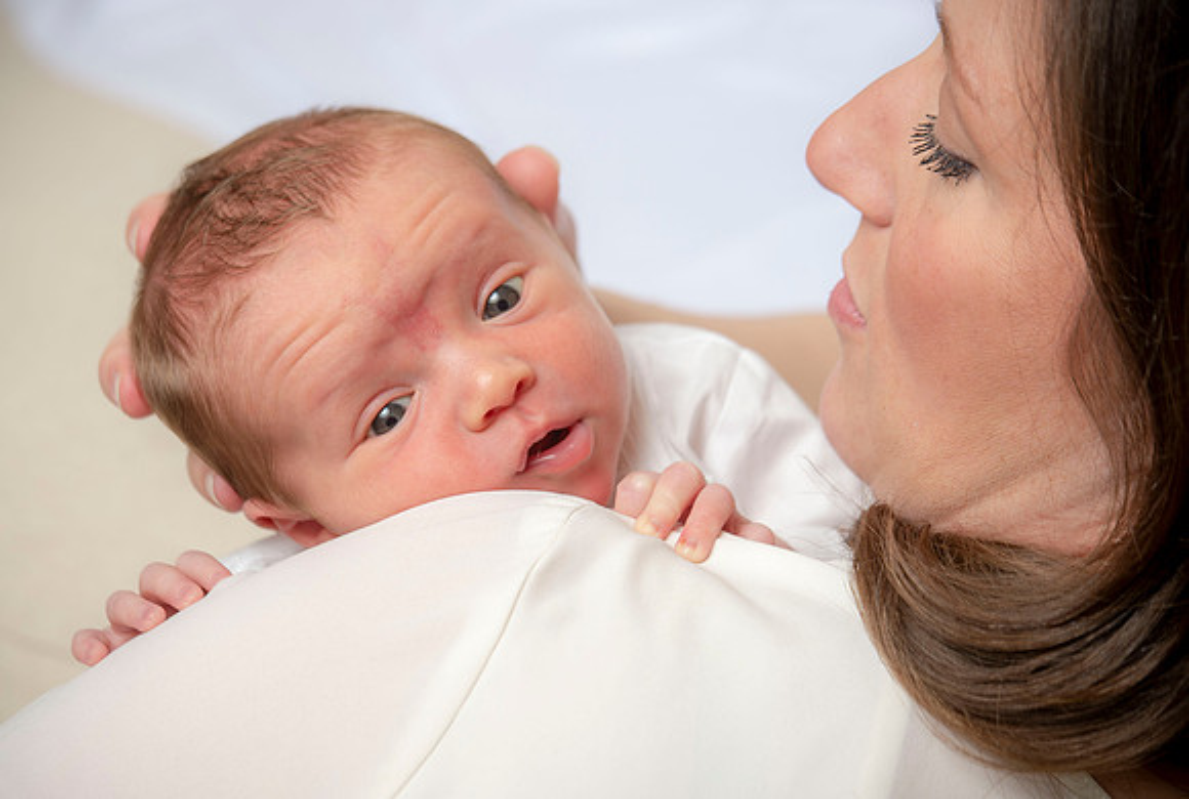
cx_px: 522
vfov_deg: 7.2
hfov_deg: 10.8
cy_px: 464
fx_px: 6316
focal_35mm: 191
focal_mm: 160
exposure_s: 1/160
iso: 125
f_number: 6.3
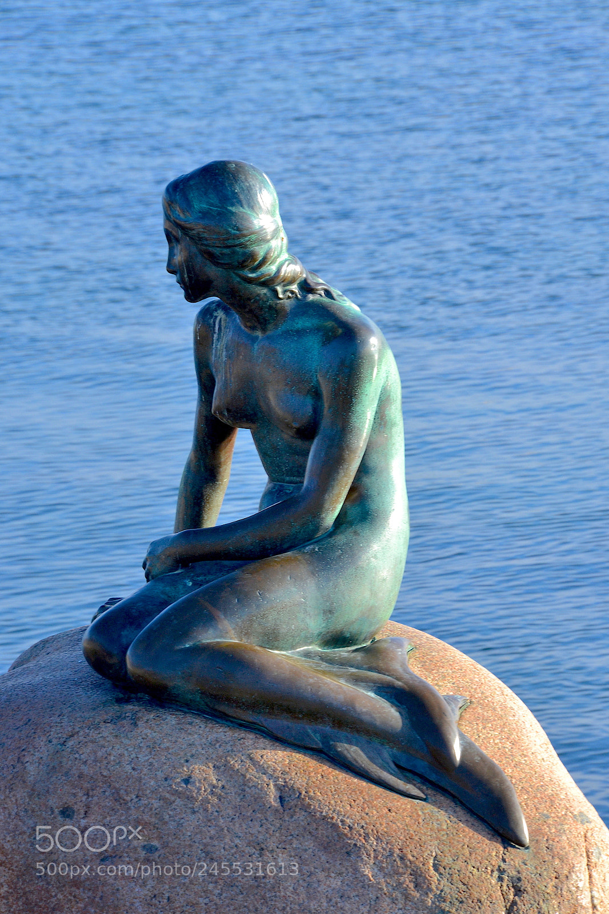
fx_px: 6473
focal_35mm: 255
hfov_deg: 5.4
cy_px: 457
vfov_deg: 8.1
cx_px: 304
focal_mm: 170
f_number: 11
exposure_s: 1/80
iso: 200
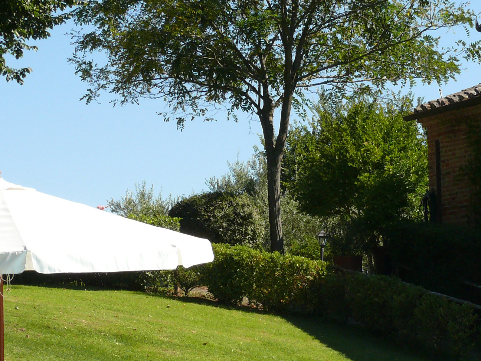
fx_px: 2168
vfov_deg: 9.5
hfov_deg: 12.6
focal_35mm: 156
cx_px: 333
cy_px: 233
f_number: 5.6
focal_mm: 14.3
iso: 100
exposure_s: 1/400
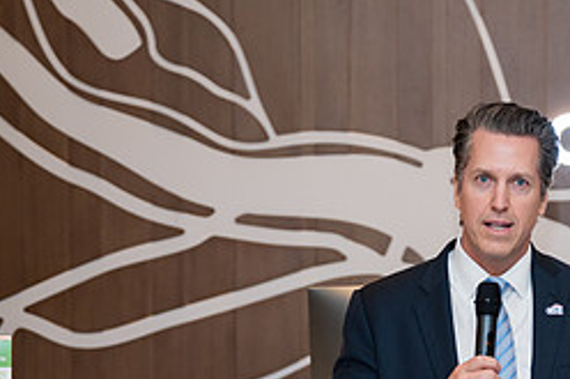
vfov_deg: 9.4
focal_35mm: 144
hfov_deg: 14.1
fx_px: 2278
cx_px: 540
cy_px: 381
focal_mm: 58
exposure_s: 1/160
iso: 400
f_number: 3.2
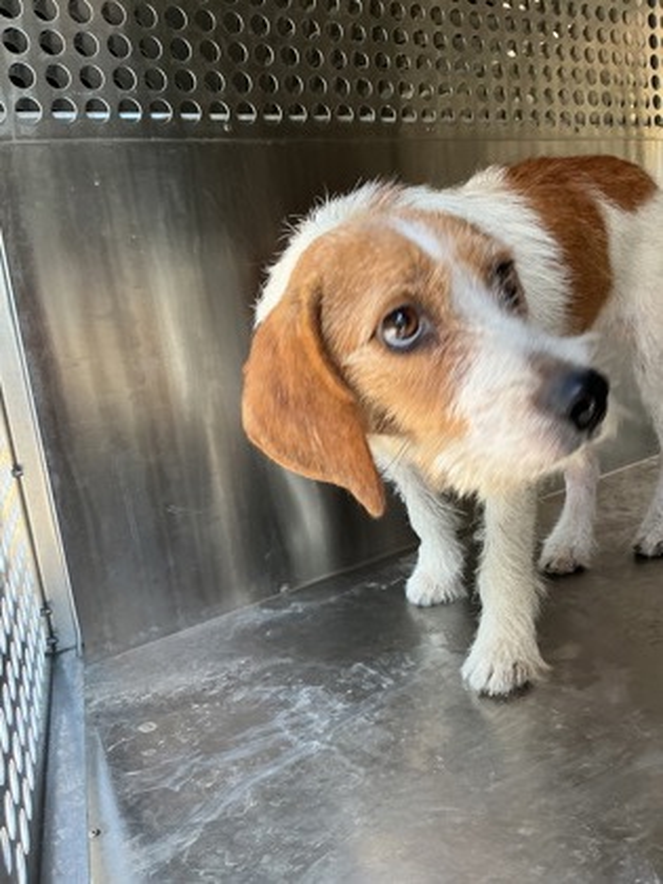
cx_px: 332
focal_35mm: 29
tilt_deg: -11.8
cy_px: 442
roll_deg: +9.4
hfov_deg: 48.2
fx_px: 741
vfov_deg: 61.7
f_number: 1.8
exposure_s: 1/60
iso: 50
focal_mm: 3
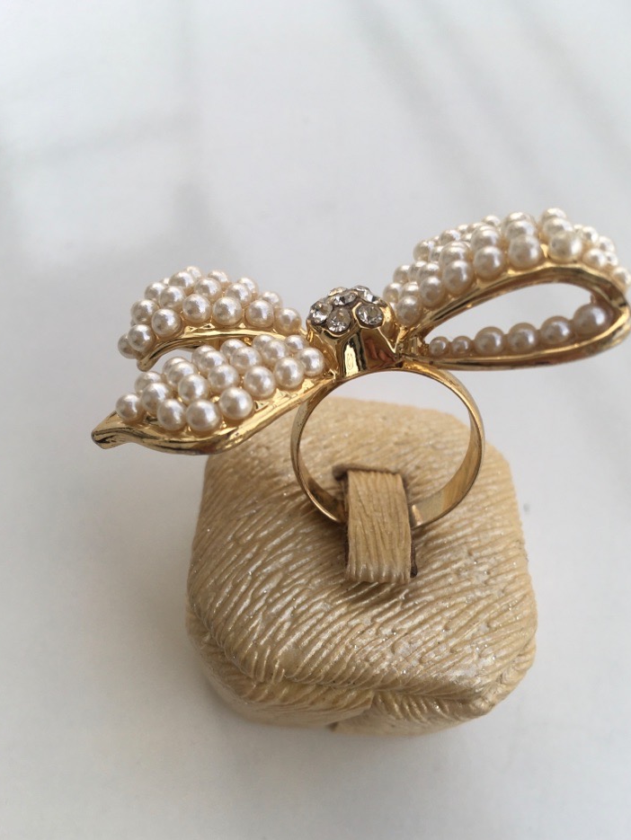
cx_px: 329
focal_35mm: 31
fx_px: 753
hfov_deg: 45.5
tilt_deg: -68.0
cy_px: 435
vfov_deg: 58.3
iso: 25
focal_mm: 4.15
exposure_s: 1/109
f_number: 2.2
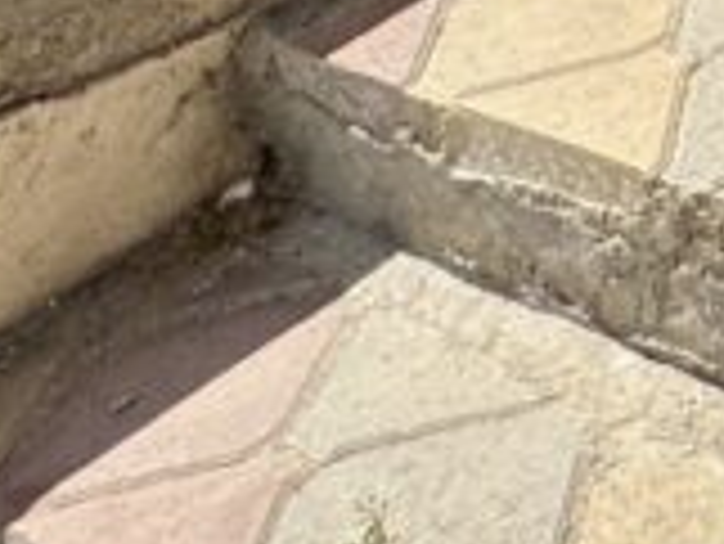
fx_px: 1863
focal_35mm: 89
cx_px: 1848
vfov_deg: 10.7
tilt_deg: +2.0
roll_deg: +1.4
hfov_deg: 13.7
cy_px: -1133
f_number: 2.2
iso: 50
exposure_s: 1/1748
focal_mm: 2.22
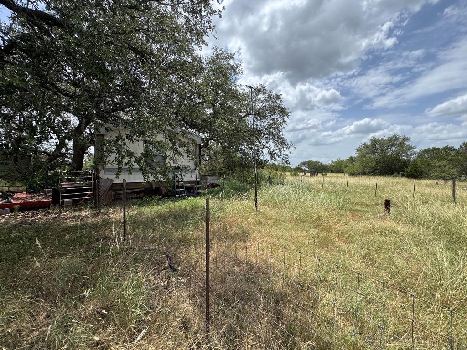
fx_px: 189
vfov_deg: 85.7
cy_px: 175
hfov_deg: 102.1
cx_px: 234
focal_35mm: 14
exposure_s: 1/1976
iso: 50
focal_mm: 2.22
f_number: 2.2
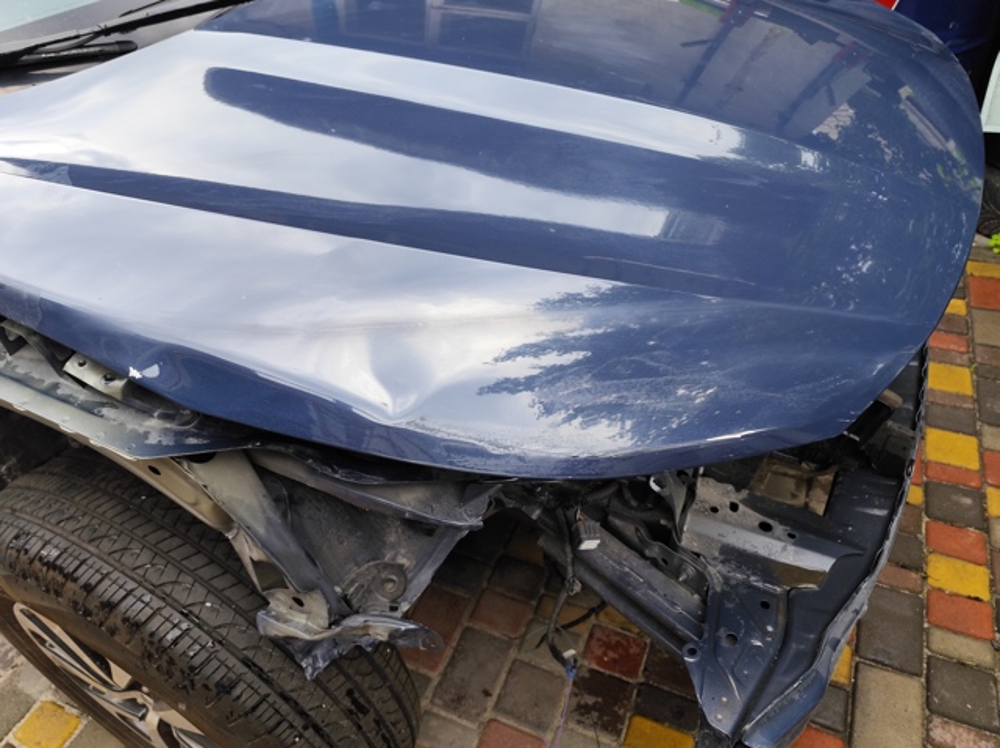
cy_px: 374
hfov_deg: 74.0
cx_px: 500
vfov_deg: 58.8
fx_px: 664
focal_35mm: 23
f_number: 1.65
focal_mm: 6.19
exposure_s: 1/100
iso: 64
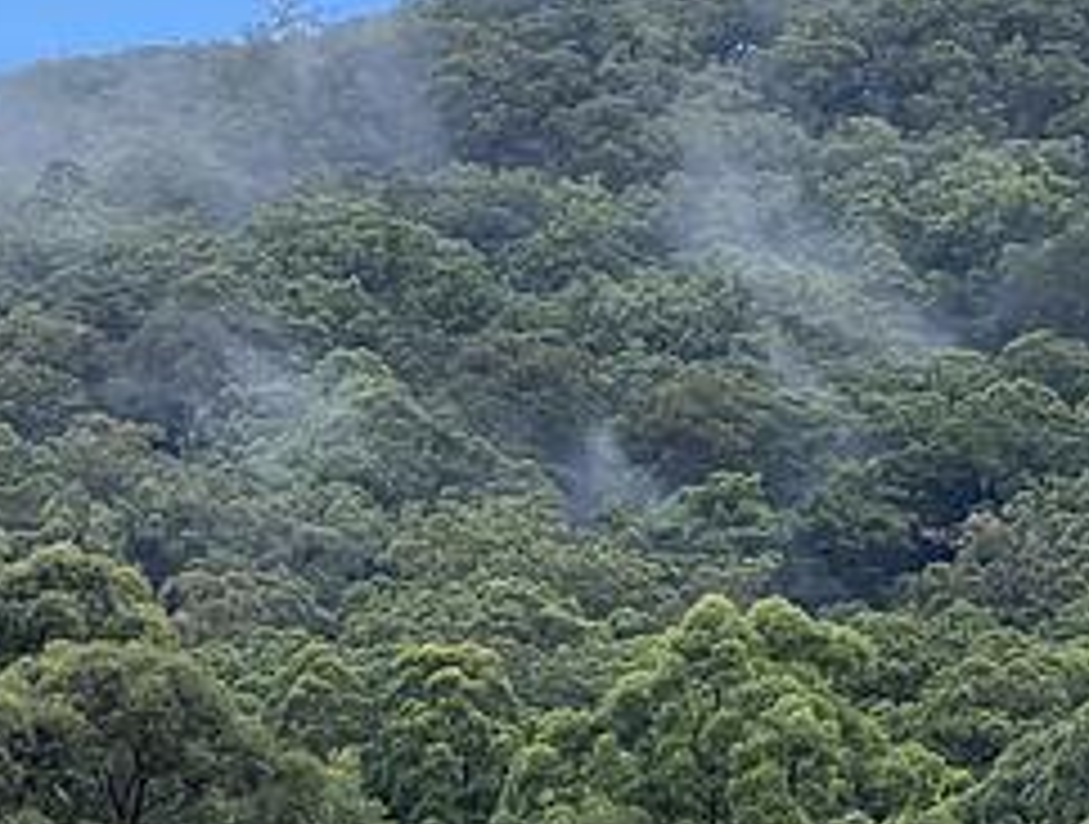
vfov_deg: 7.6
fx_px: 6216
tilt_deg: +8.4
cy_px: 750
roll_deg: -1.8
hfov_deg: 10.0
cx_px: 279
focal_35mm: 197
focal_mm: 9
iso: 32
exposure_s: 1/170
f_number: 2.8
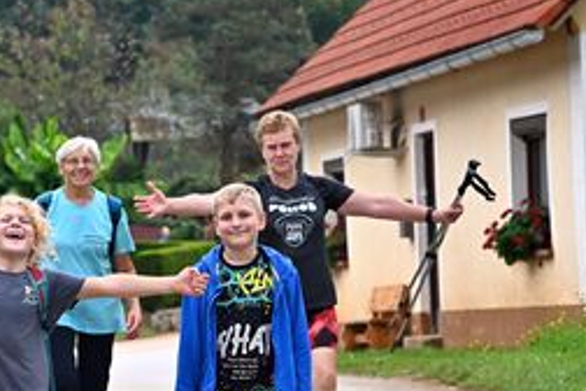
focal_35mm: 241
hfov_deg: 8.5
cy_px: 279
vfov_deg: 5.7
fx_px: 3923
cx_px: 98
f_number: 7.1
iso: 1600
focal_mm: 135
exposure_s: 1/2500
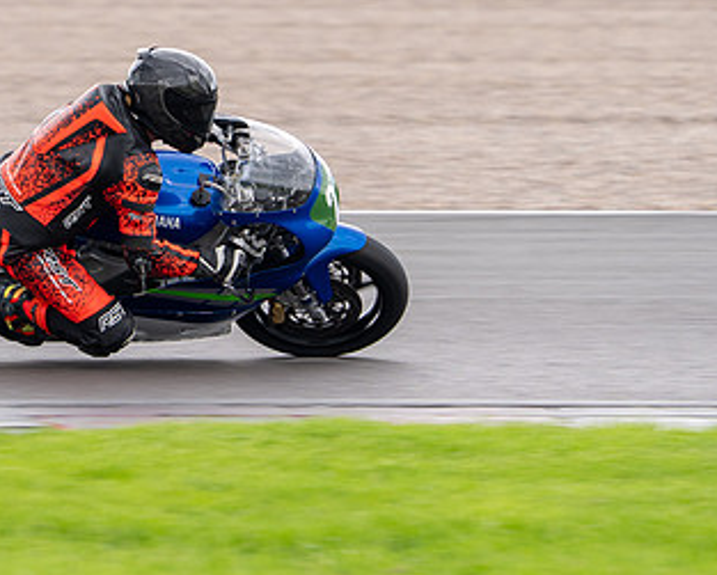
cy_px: 185
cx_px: 122
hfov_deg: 2.5
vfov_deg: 2.0
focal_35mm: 776
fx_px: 16482
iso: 400
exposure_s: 1/400
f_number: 5.6
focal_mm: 400
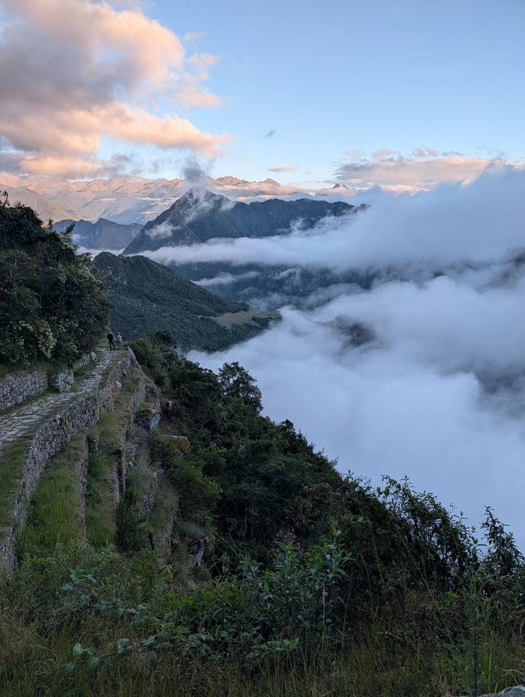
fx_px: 484
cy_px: 348
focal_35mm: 24
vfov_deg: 71.5
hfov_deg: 56.9
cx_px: 262
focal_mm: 6.9
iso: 23
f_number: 1.68
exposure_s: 1/272
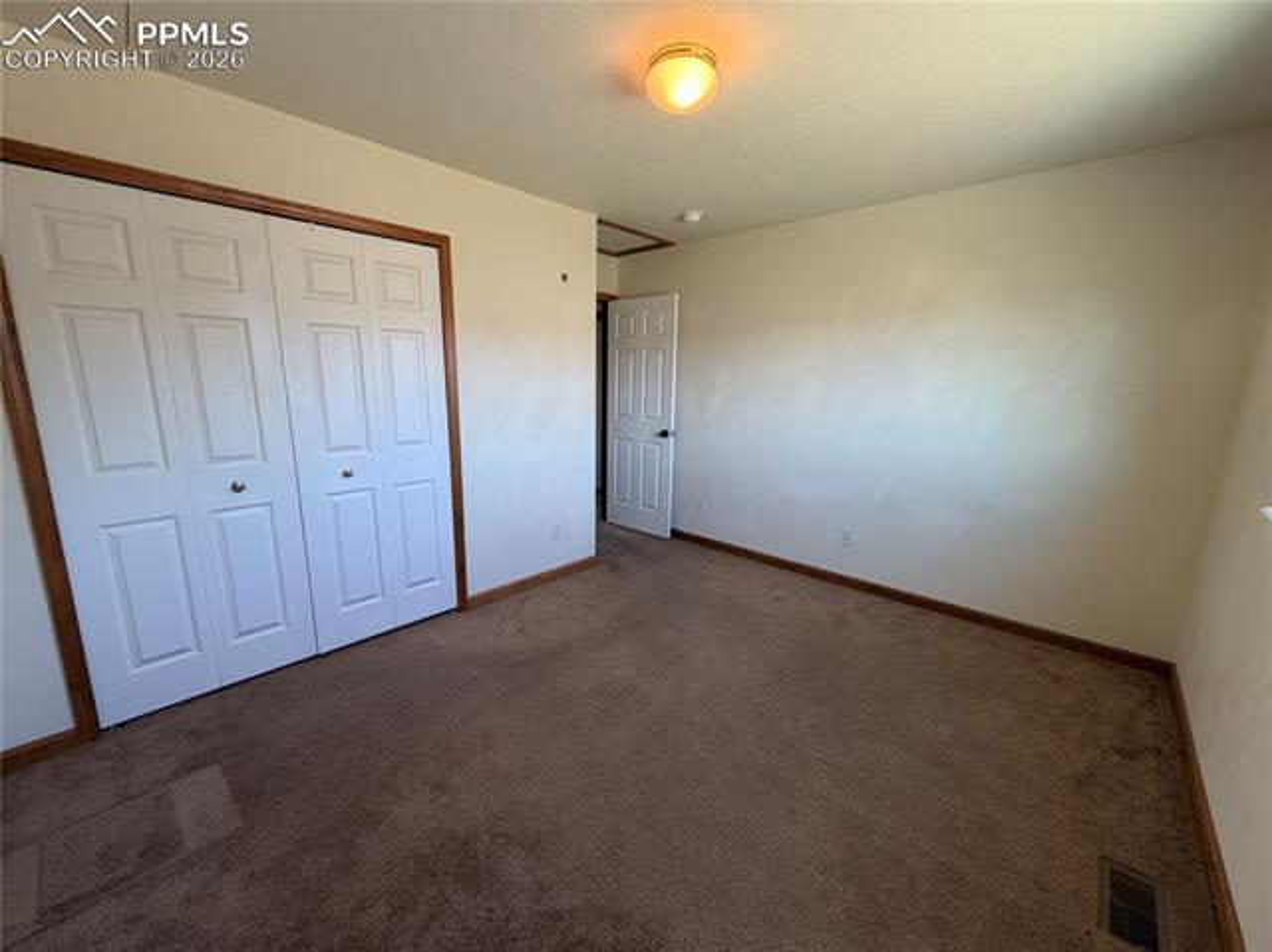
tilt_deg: -11.4
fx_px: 514
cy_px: 476
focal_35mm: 14
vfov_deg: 85.6
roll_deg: -0.4
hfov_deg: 102.1
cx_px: 636
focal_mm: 2.22
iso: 200
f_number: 2.2
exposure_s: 1/120
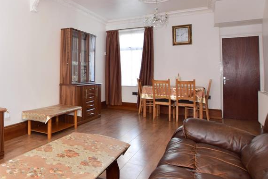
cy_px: 63
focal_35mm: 27
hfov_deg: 60.6
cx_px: 45
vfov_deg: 47.3
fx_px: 201
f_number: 7.1
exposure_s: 1/4
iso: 200
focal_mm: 10
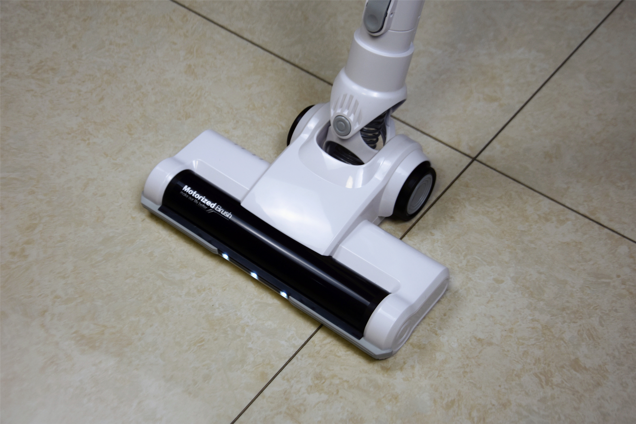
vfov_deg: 22.6
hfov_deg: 33.4
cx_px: 318
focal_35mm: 60
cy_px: 212
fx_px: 1060
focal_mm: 40
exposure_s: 1/125
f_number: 5.6
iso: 320
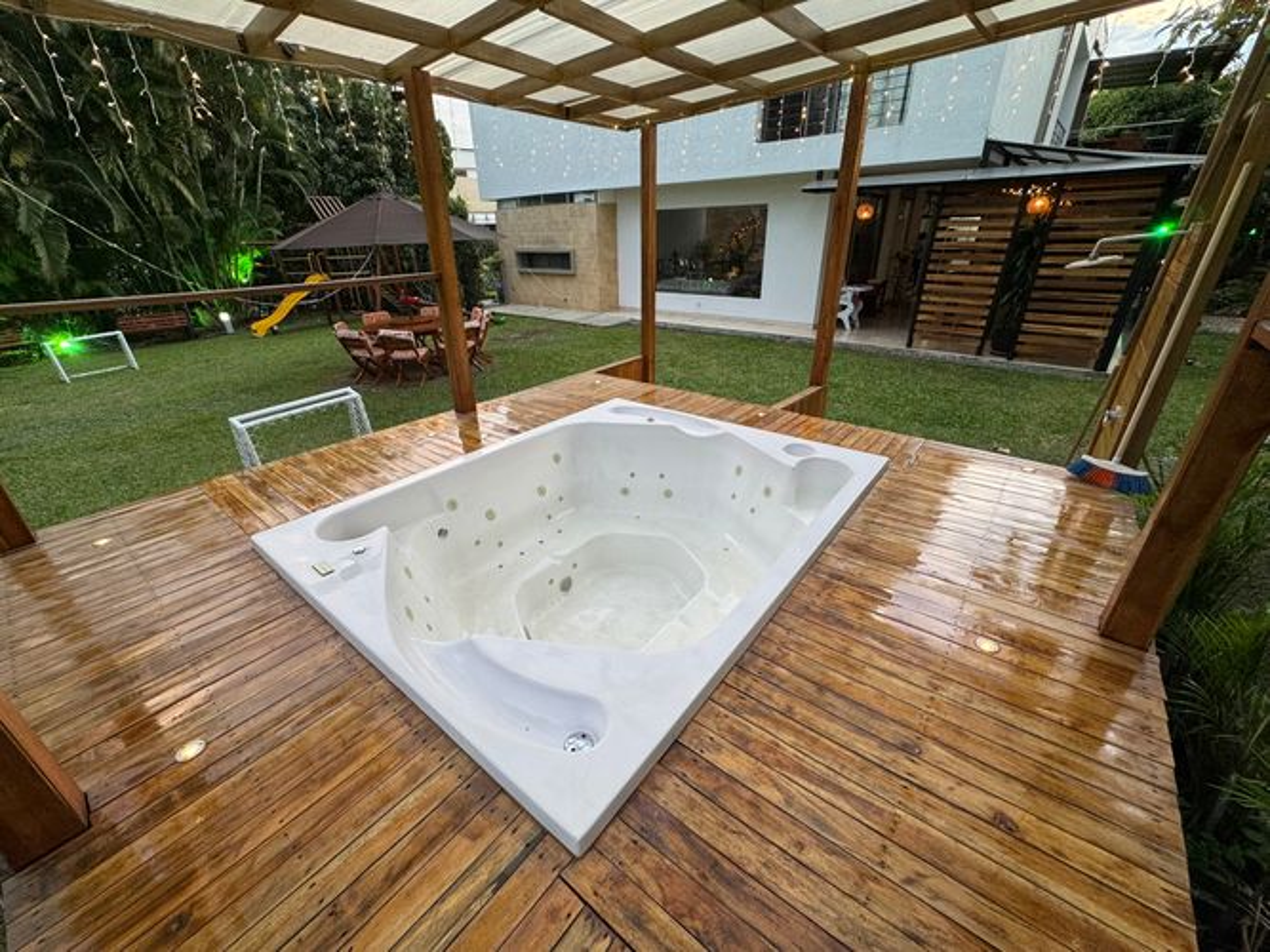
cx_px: 635
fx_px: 514
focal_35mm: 14
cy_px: 476
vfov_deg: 85.7
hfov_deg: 102.1
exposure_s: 1/120
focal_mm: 2.22
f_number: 2.2
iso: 160
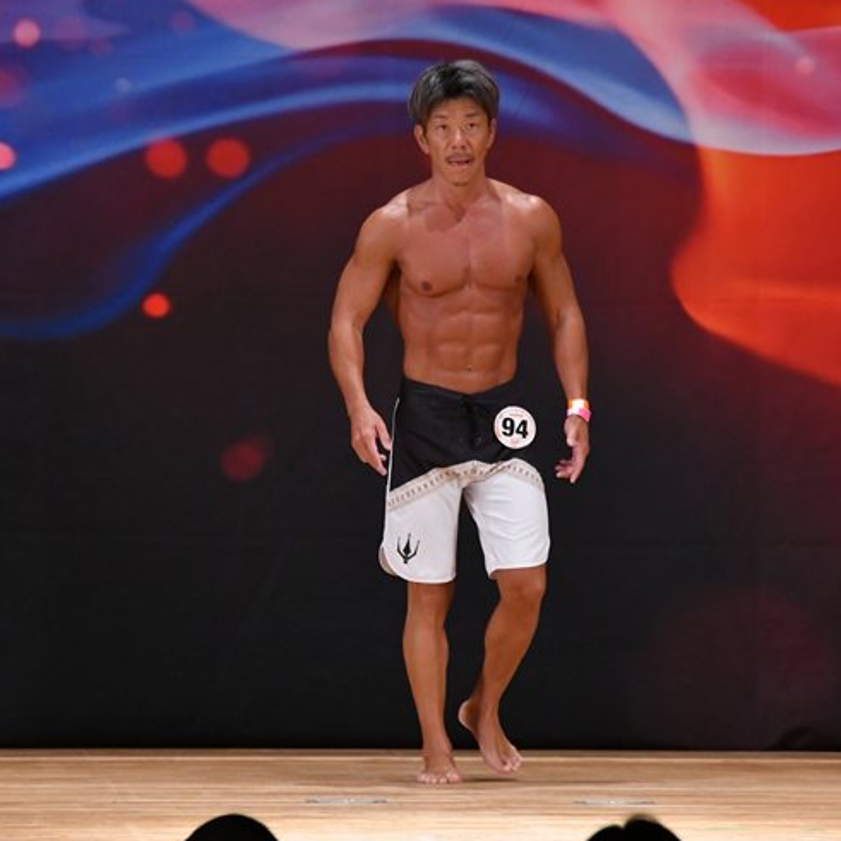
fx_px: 10500
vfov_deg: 4.6
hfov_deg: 4.6
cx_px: 436
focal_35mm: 382
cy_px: 423
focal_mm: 190
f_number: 5.6
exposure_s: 1/400
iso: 3200
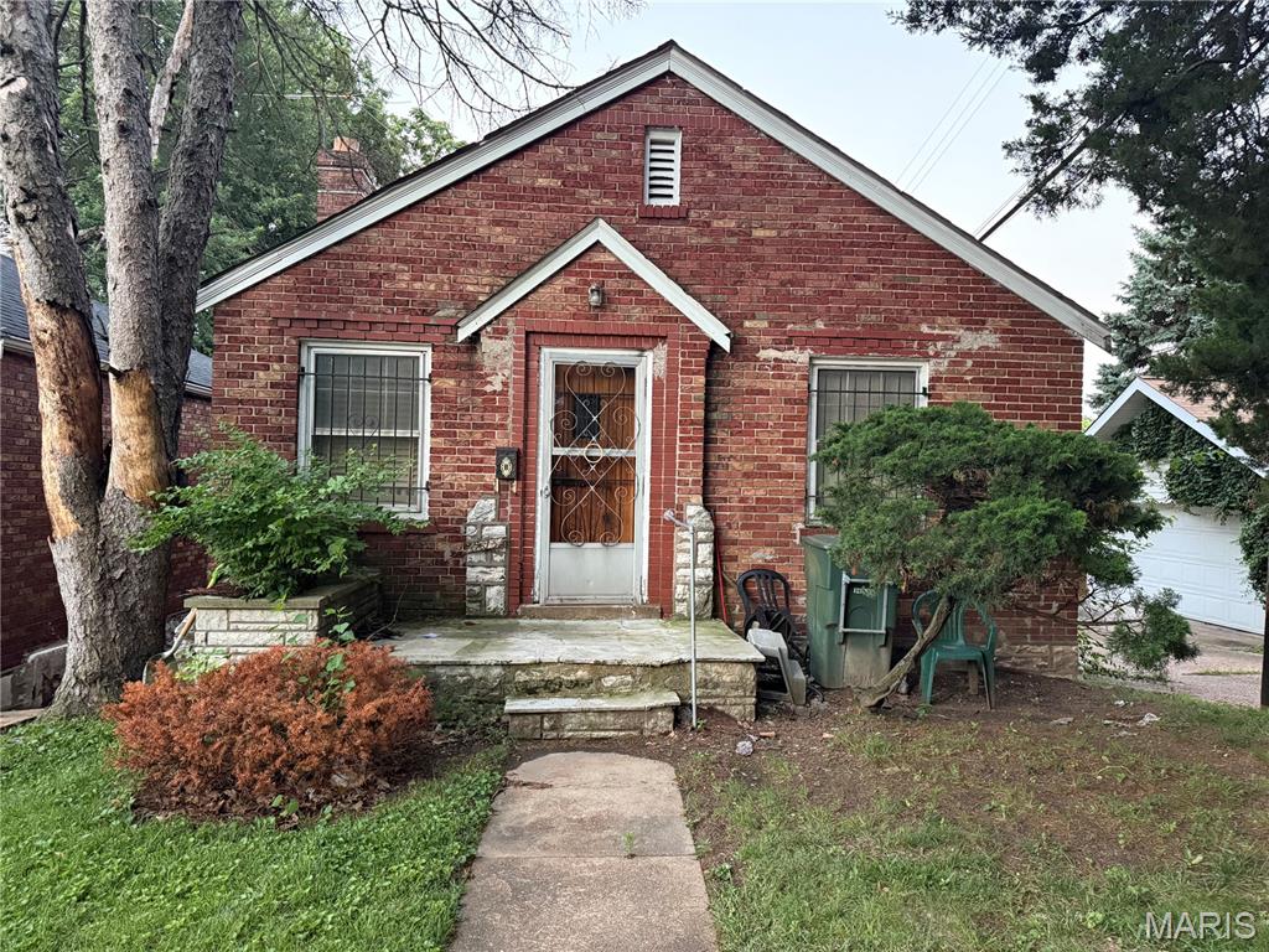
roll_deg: -1.1
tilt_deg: +0.2
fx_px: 880
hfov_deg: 71.6
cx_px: 634
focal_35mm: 24
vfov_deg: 56.8
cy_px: 476
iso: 800
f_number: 1.78
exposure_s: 1/48
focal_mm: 6.76
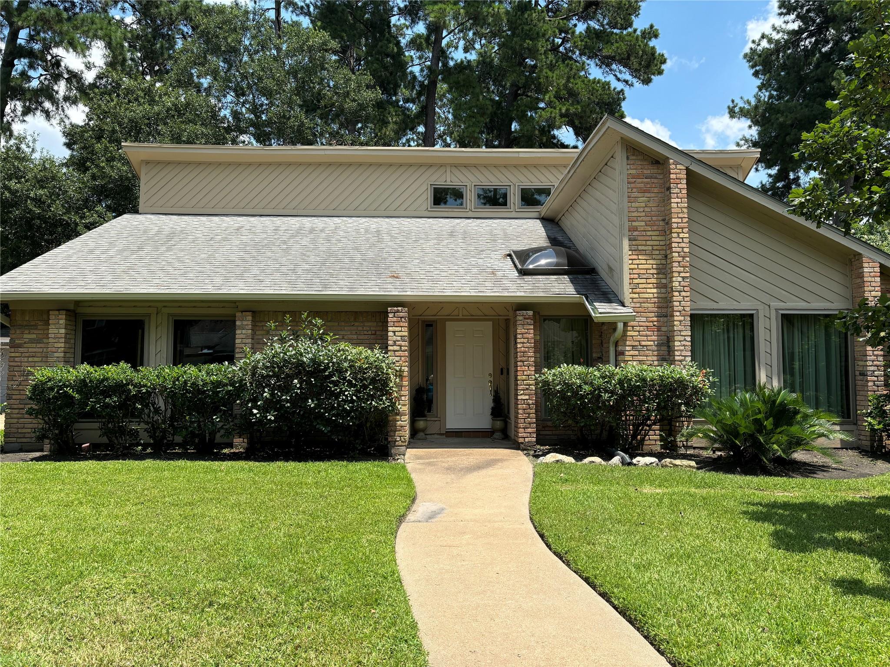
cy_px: 334
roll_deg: +0.3
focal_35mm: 26
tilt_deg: +4.2
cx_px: 445
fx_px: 668
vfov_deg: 53.1
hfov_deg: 67.3
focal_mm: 5.96
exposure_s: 1/2242
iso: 50
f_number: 1.6
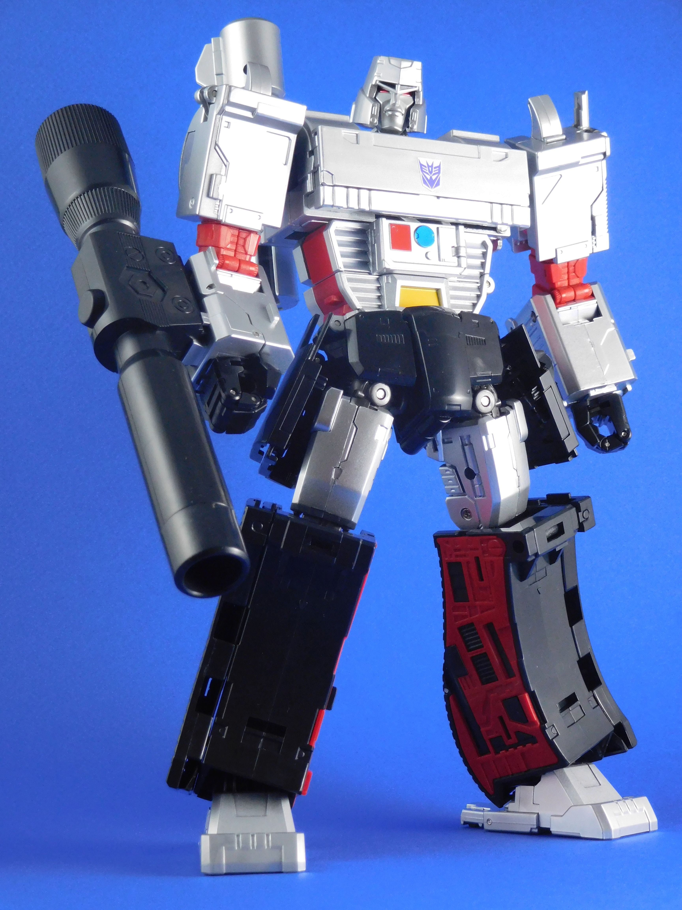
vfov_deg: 27.8
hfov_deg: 21.0
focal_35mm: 70
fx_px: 1839
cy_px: 455
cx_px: 341
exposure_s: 1/60
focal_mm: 12.5
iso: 400
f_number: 4.5
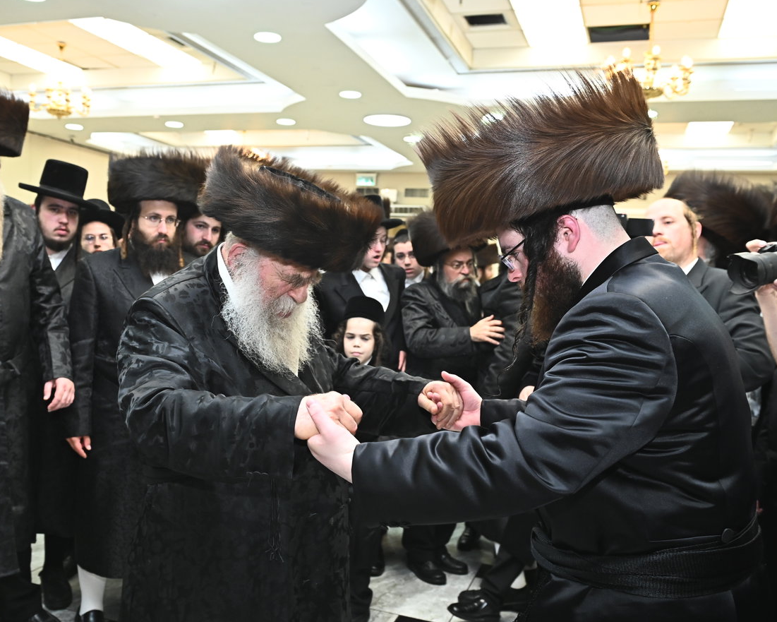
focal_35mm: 37
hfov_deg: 48.8
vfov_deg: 40.1
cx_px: 319
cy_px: 325
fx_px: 851
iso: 2000
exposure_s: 1/200
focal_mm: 31
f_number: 5
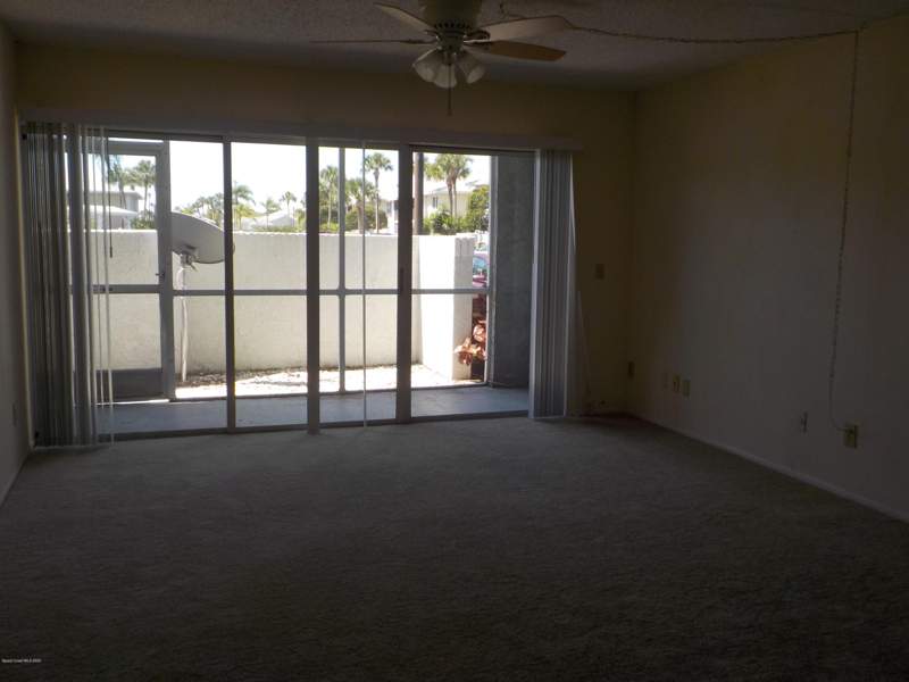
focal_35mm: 30
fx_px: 788
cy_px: 341
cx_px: 454
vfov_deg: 46.8
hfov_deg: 60.0
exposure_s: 1/160
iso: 125
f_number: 3.3
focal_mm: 4.1
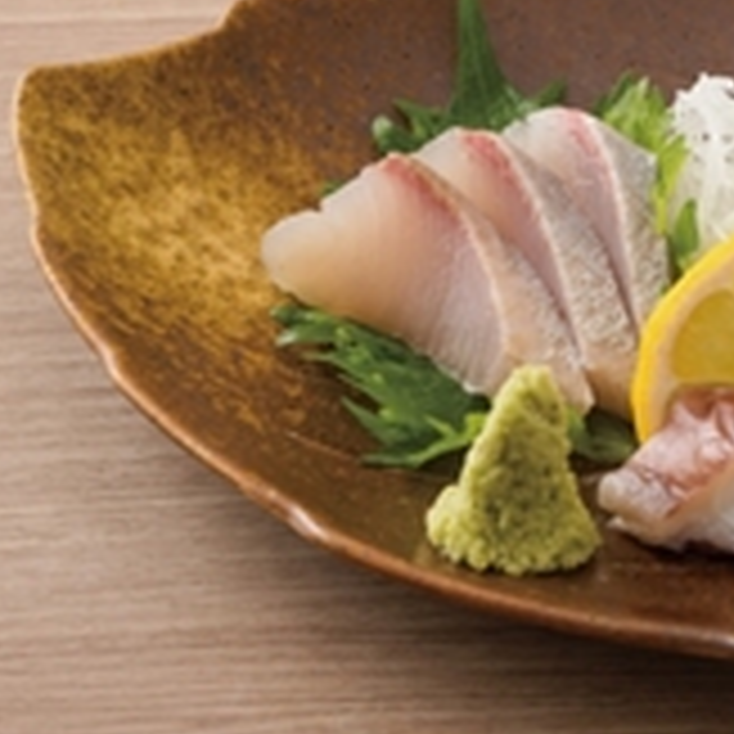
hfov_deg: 11.8
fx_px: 3502
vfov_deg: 11.9
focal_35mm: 146
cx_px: 748
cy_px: 185
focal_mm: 70
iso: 250
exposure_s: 1/100
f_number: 13
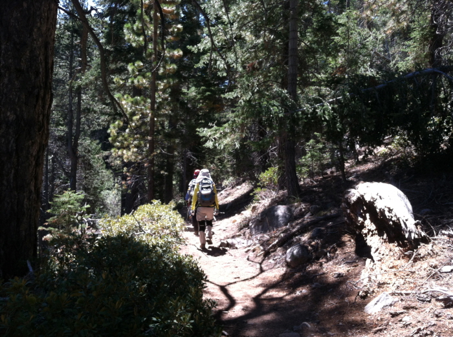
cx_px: 226
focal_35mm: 35
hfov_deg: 52.7
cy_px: 168
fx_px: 457
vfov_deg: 40.6
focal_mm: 3.85
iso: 80
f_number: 2.8
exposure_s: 1/247
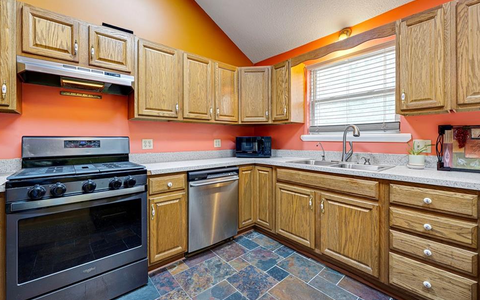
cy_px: 144
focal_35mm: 15
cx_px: 231
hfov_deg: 101.4
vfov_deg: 74.8
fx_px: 196
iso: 100
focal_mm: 14
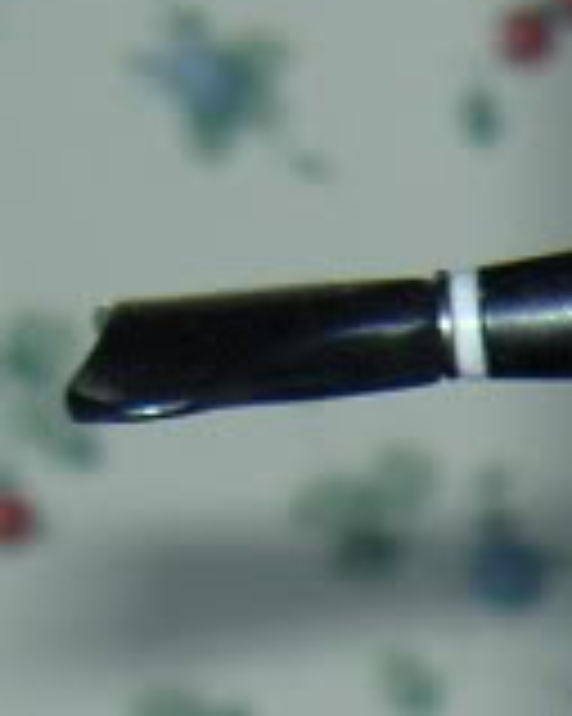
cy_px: 1301
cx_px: 973
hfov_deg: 6.2
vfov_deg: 7.6
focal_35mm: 245
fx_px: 5189
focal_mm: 8
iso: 100
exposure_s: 1/60
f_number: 2.8
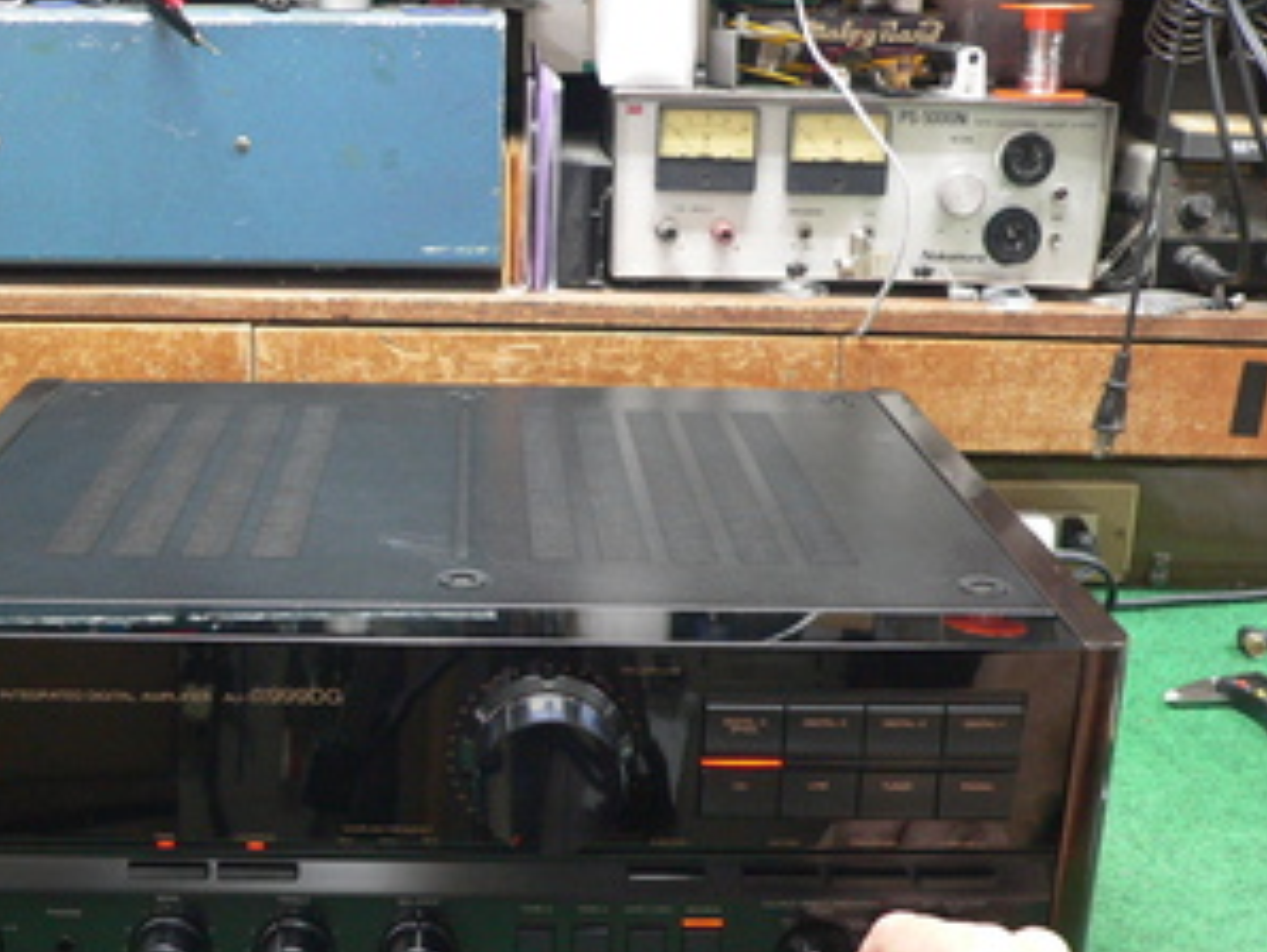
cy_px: 580
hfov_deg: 37.3
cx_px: 497
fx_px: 1868
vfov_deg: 28.5
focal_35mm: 51
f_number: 2.8
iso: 200
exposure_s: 1/4
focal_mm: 6.7
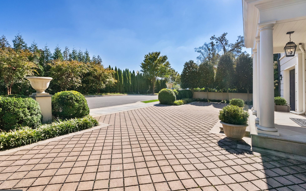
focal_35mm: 17
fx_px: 142
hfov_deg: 94.3
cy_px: 95
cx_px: 147
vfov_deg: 68.0
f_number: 8
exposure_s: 1/2500
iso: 640
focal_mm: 16
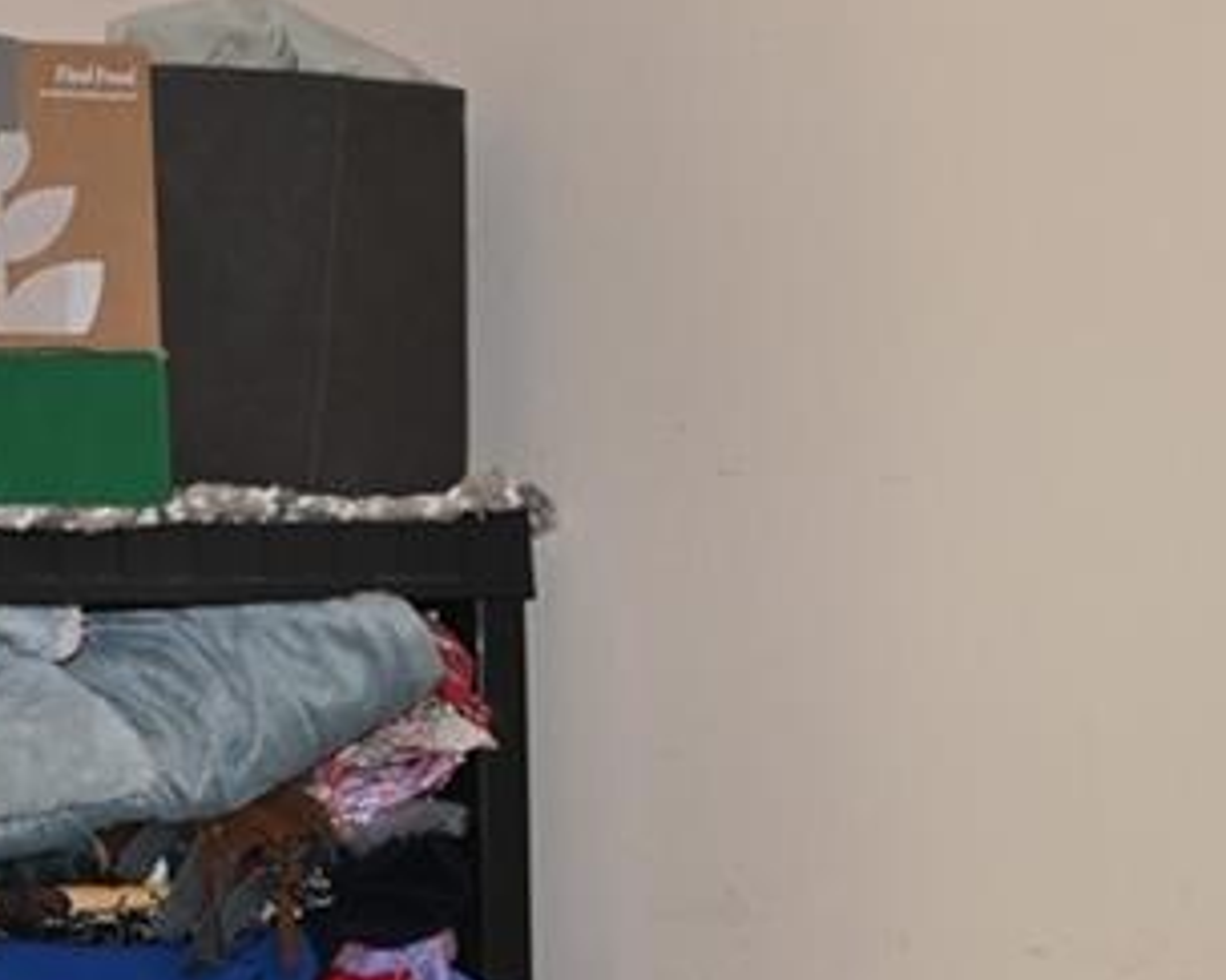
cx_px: -702
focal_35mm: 153
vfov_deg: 10.1
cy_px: 684
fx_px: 5550
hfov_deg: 11.9
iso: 200
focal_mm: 31
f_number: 4.5
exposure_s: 1/80
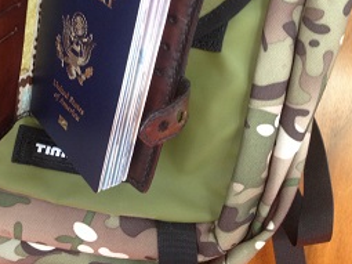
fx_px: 559
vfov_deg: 26.2
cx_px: 99
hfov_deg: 34.4
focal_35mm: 55
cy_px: 62
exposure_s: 1/20
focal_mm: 4.28
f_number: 2.4
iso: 125
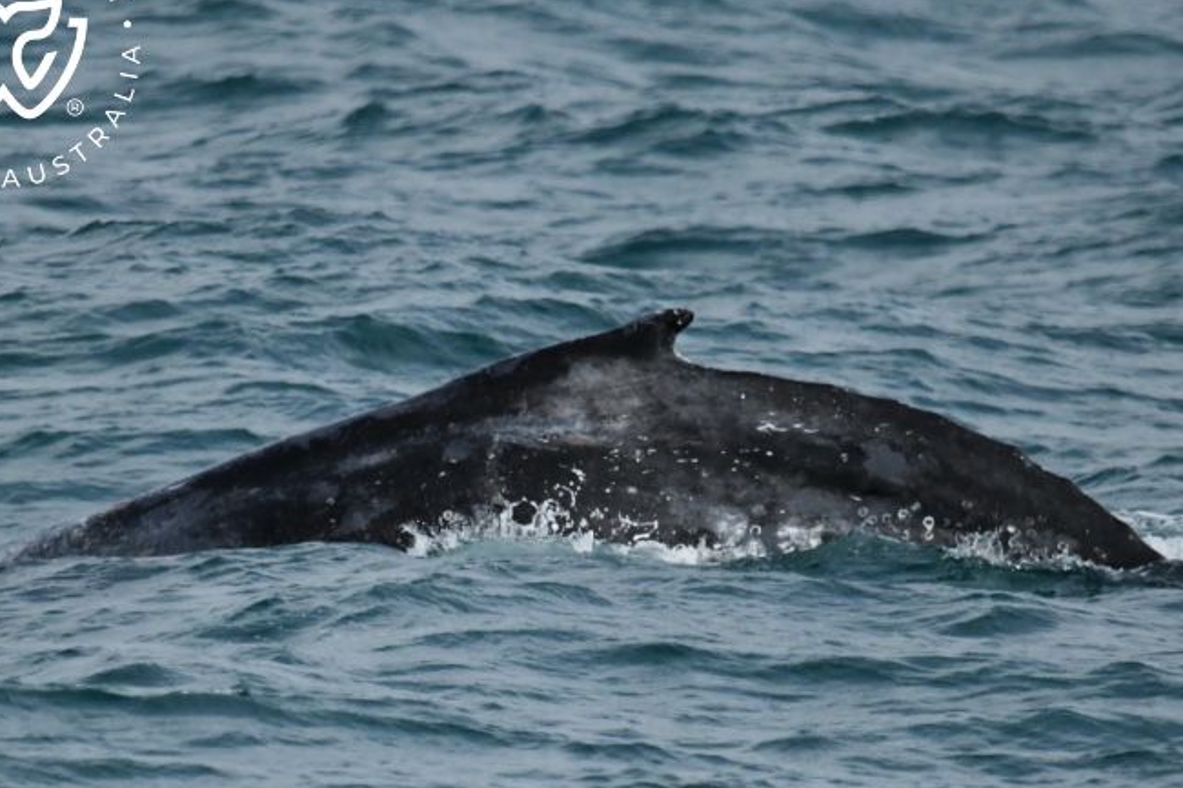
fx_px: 24244
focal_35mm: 738
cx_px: 601
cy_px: 389
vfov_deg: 1.9
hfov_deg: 2.8
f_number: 6.3
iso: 2000
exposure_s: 1/8000
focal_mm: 600
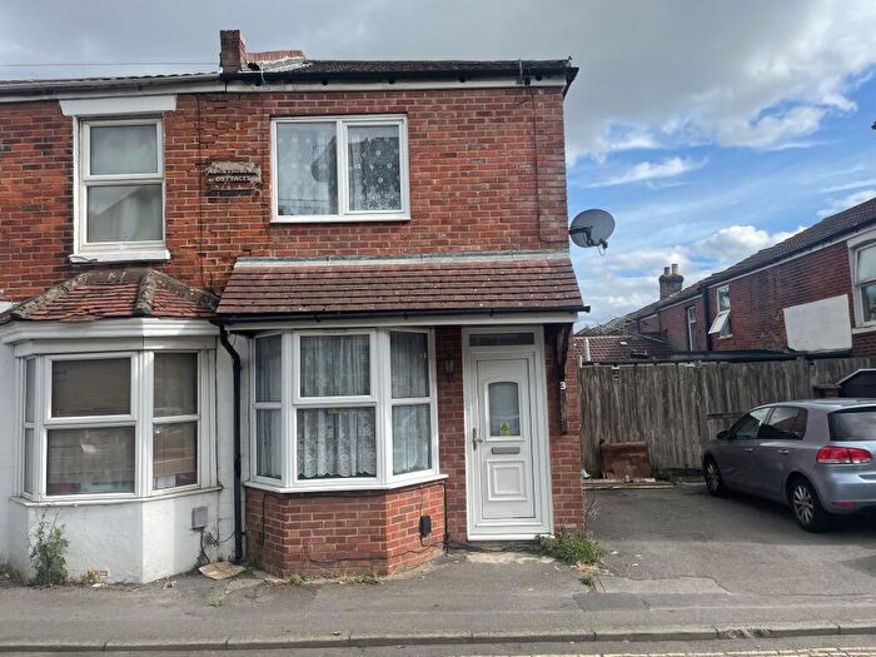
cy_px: 328
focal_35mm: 26
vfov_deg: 53.1
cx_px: 438
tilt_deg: +4.2
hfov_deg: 67.3
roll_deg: +1.3
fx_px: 658
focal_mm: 4.2
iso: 32
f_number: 1.6
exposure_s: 1/2564
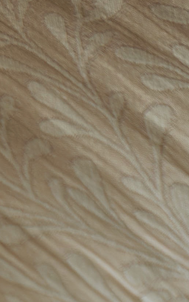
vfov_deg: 4.1
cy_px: -688
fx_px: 4072
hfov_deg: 2.6
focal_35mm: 494
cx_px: -496
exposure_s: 1/250
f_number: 2.8
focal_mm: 67
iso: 640
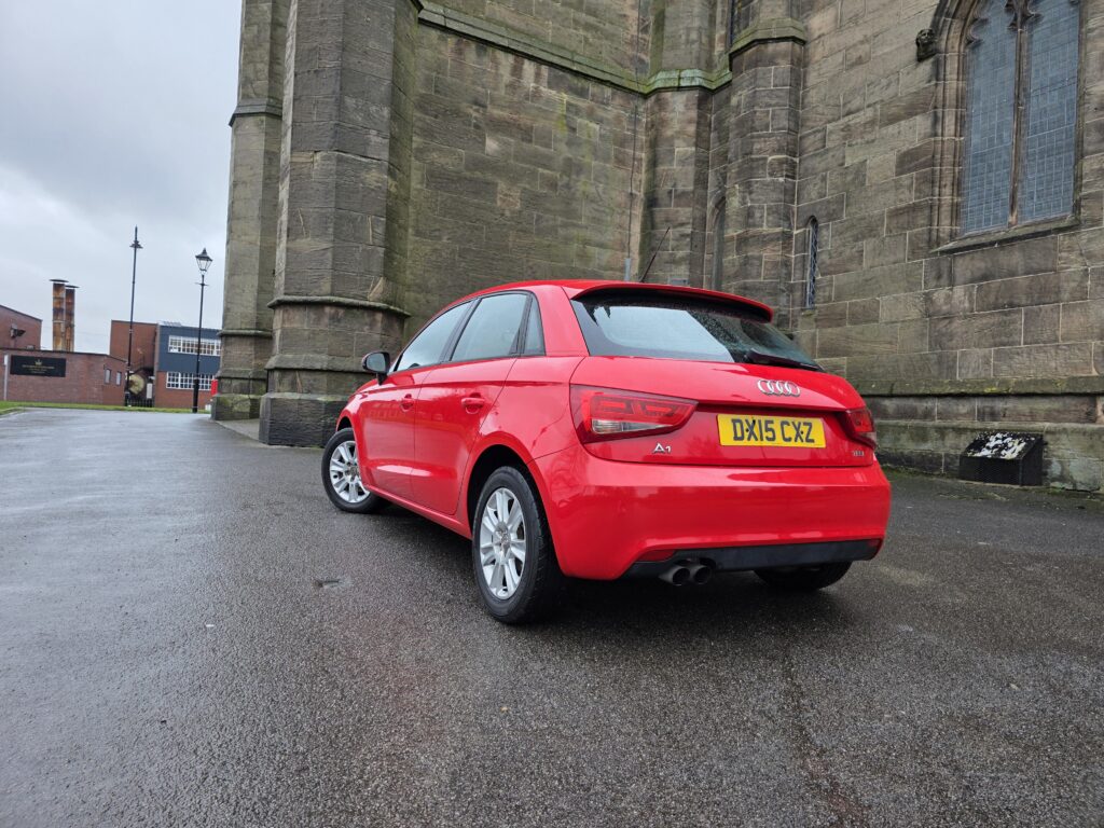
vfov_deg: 58.9
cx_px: 552
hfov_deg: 73.9
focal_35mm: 23
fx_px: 734
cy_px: 414
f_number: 1.7
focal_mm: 6.3
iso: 40
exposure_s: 1/359
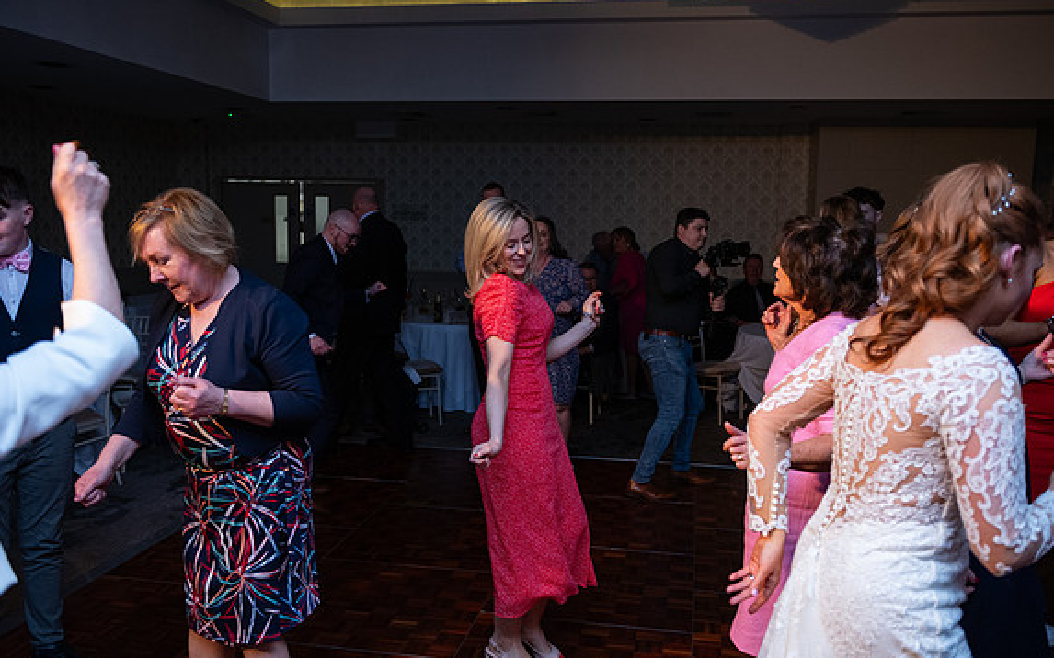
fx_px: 948
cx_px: 526
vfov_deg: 38.3
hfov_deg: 58.1
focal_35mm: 33
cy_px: 350
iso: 1000
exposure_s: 1/160
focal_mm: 32
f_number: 3.5
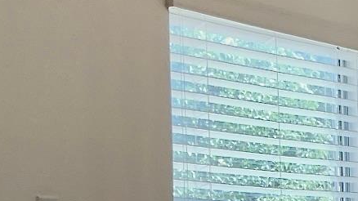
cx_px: 553
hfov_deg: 15.3
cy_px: 308
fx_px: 1224
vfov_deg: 9.1
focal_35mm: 129
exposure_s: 1/120
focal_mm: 3
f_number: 1.8
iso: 25
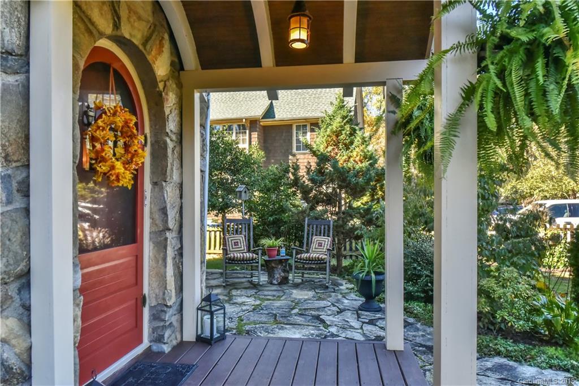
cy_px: 193
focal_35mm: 24
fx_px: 386
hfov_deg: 73.7
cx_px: 290
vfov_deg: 53.1
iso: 4000
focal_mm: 24
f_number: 13
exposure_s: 1/160
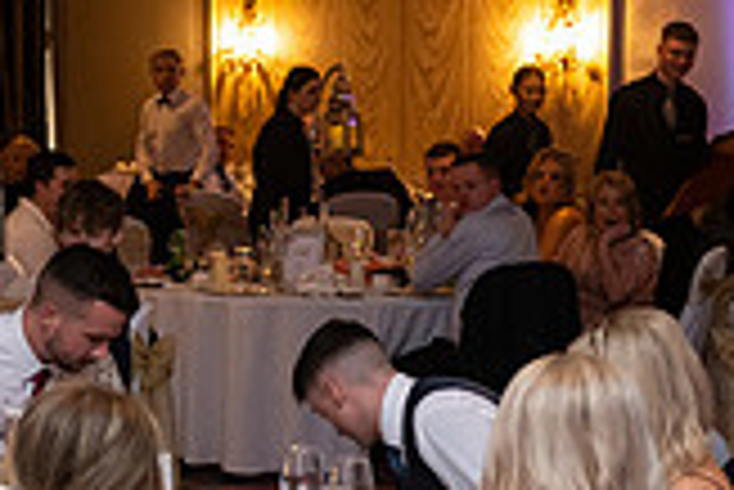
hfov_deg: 15.9
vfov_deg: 10.7
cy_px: 366
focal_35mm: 128
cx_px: 207
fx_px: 2612
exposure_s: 1/160
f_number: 3.5
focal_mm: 36
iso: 1000
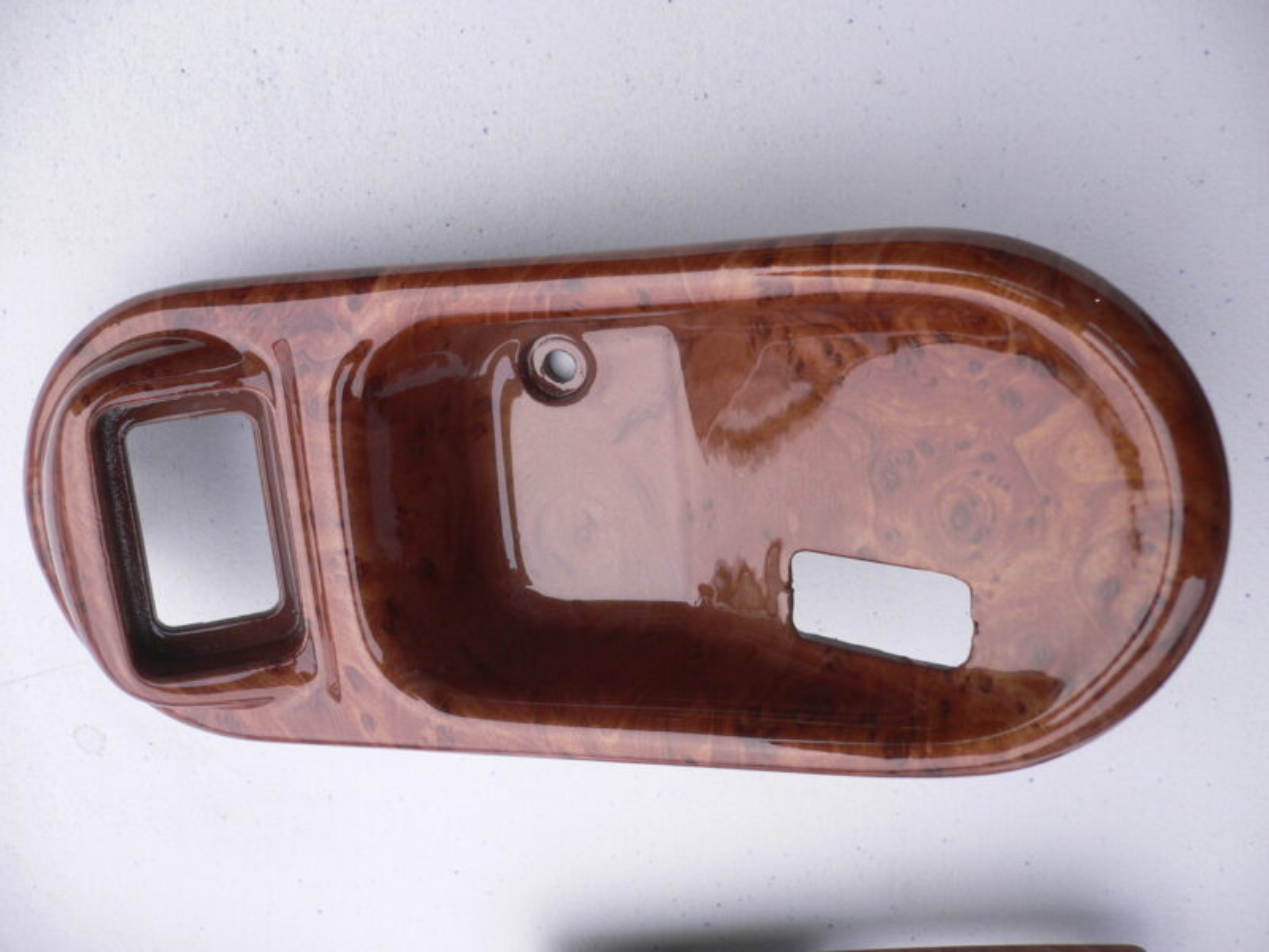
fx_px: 1283
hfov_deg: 52.6
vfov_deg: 40.7
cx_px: 634
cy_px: 476
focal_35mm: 35
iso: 100
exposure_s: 1/80
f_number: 2.8
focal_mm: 5.8
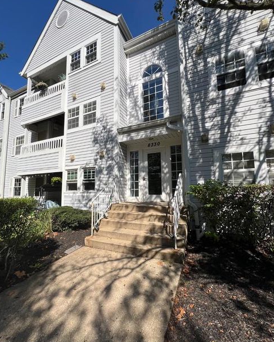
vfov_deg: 100.7
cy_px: 175
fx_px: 142
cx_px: 136
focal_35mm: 14
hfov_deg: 88.0
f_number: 1.8
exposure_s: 1/2053
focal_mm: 1.57
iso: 32
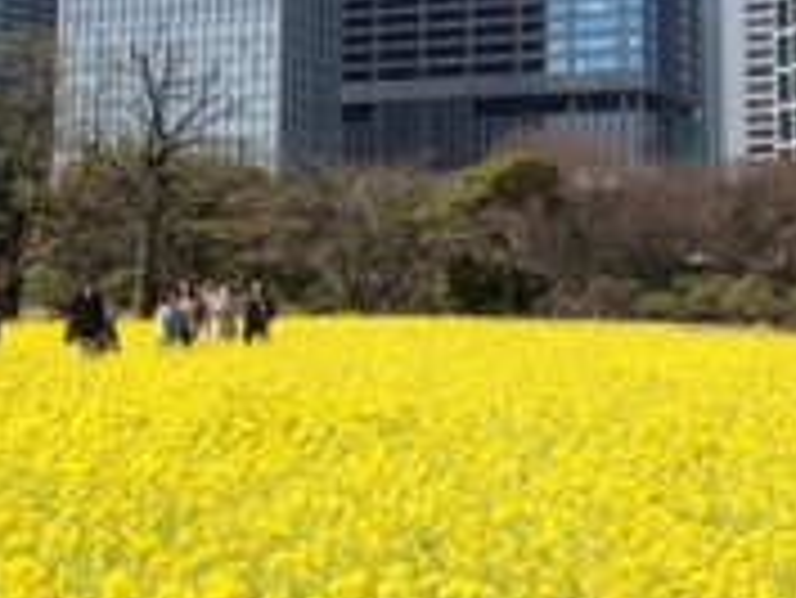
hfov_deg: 24.6
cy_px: 49
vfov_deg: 18.4
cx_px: 306
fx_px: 1818
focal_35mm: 79
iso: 64
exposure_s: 1/1453
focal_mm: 4.28
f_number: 2.4
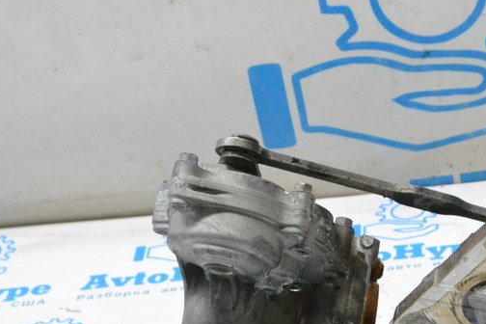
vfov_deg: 11.1
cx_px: 371
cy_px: 320
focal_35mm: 122
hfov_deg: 16.7
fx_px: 1647
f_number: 10
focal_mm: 40
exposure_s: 1/160
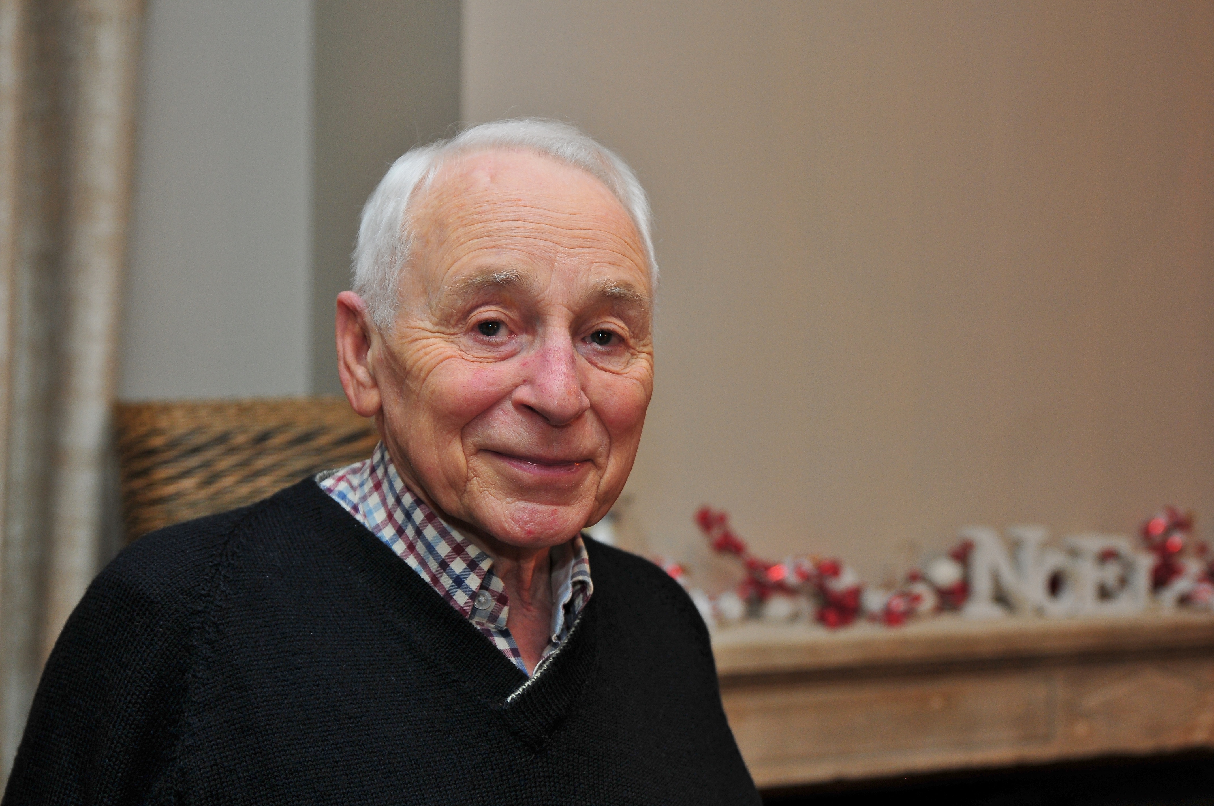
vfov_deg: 18.1
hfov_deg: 27.0
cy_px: 403
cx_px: 607
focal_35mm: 75
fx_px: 2526
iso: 250
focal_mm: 50
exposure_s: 1/60
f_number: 2.8
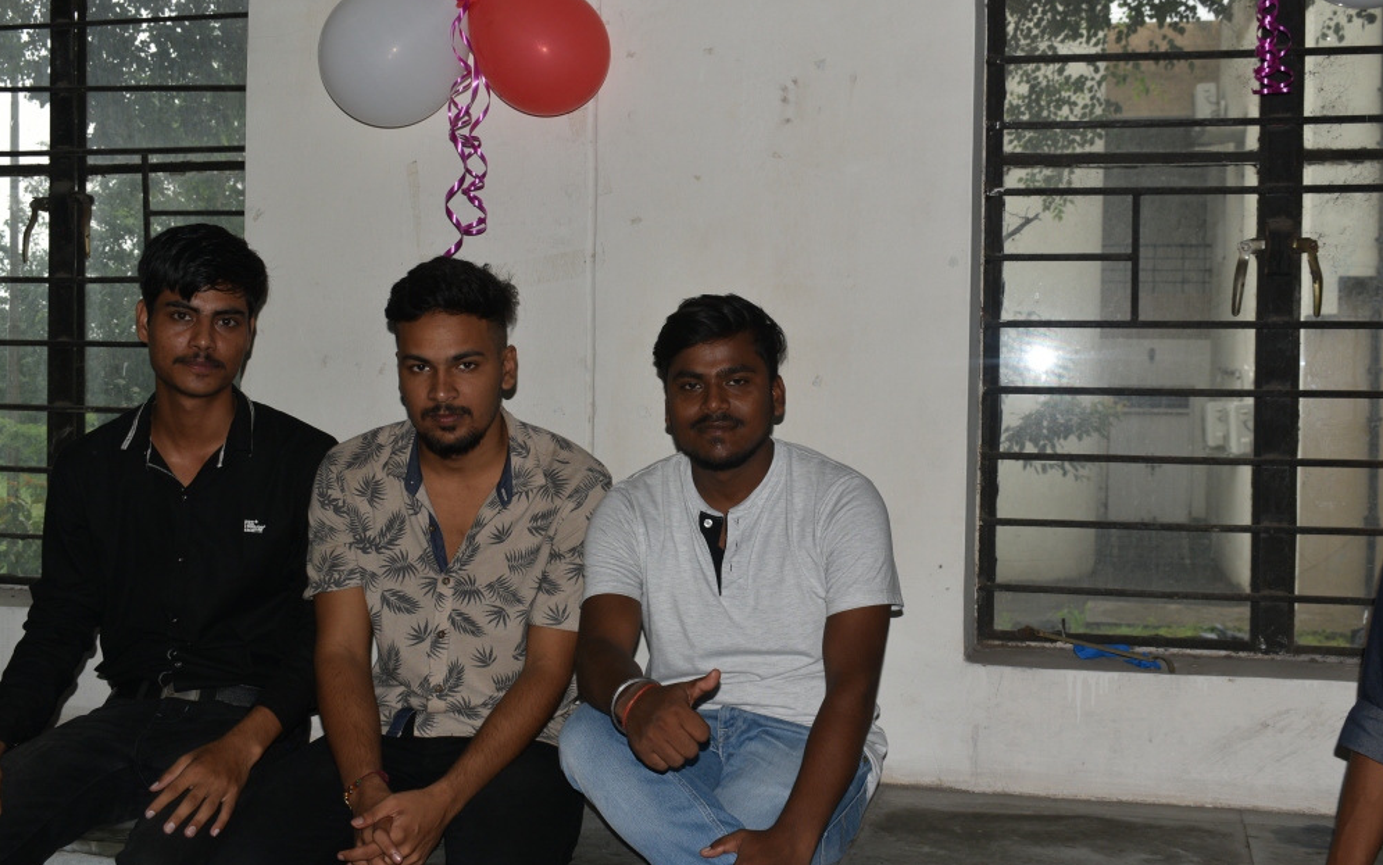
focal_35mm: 44
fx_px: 1659
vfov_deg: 29.2
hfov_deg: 45.3
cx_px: 710
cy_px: 426
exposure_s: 1/60
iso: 220
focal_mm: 28
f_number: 8
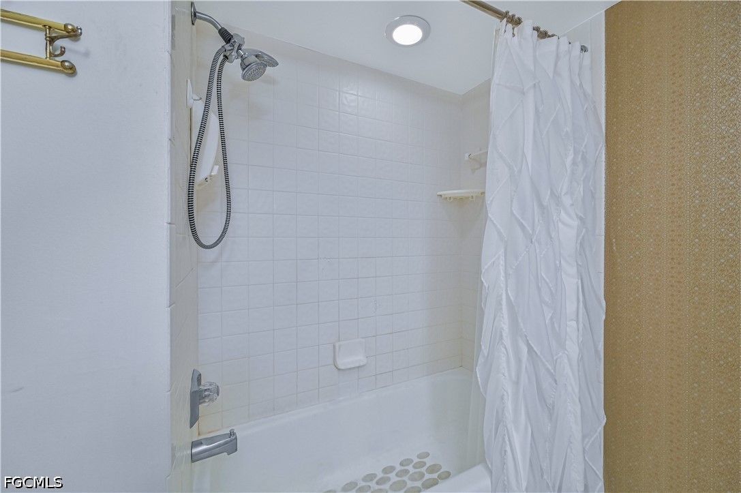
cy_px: 246
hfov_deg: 104.3
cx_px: 370
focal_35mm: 14
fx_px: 288
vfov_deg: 81.1
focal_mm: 14
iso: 800
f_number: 6.3
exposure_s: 1/160
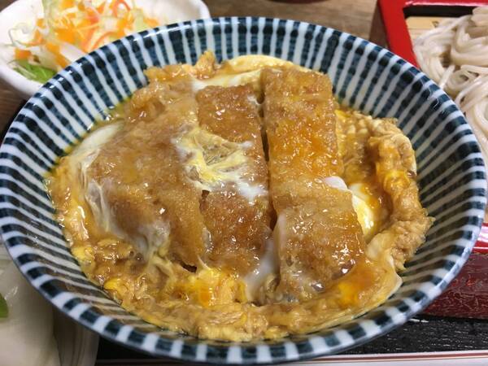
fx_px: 409
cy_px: 183
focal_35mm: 29
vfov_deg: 48.2
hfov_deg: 61.7
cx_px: 244
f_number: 2.2
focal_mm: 4.15
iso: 64
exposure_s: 1/33
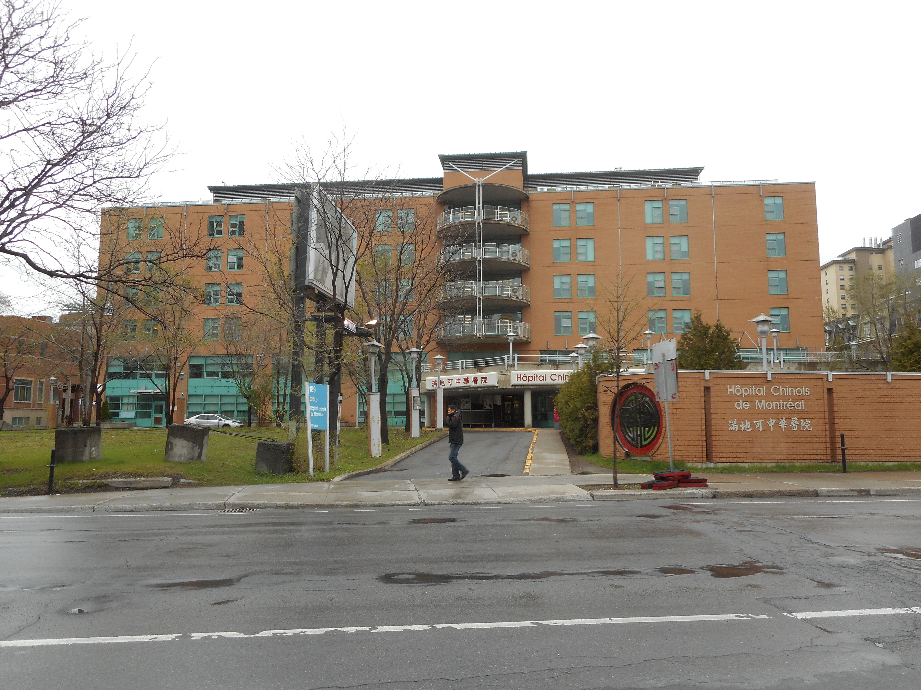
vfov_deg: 54.9
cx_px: 460
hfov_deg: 69.4
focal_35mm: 25
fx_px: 665
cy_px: 345
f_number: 3.7
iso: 80
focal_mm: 4.5
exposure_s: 1/60
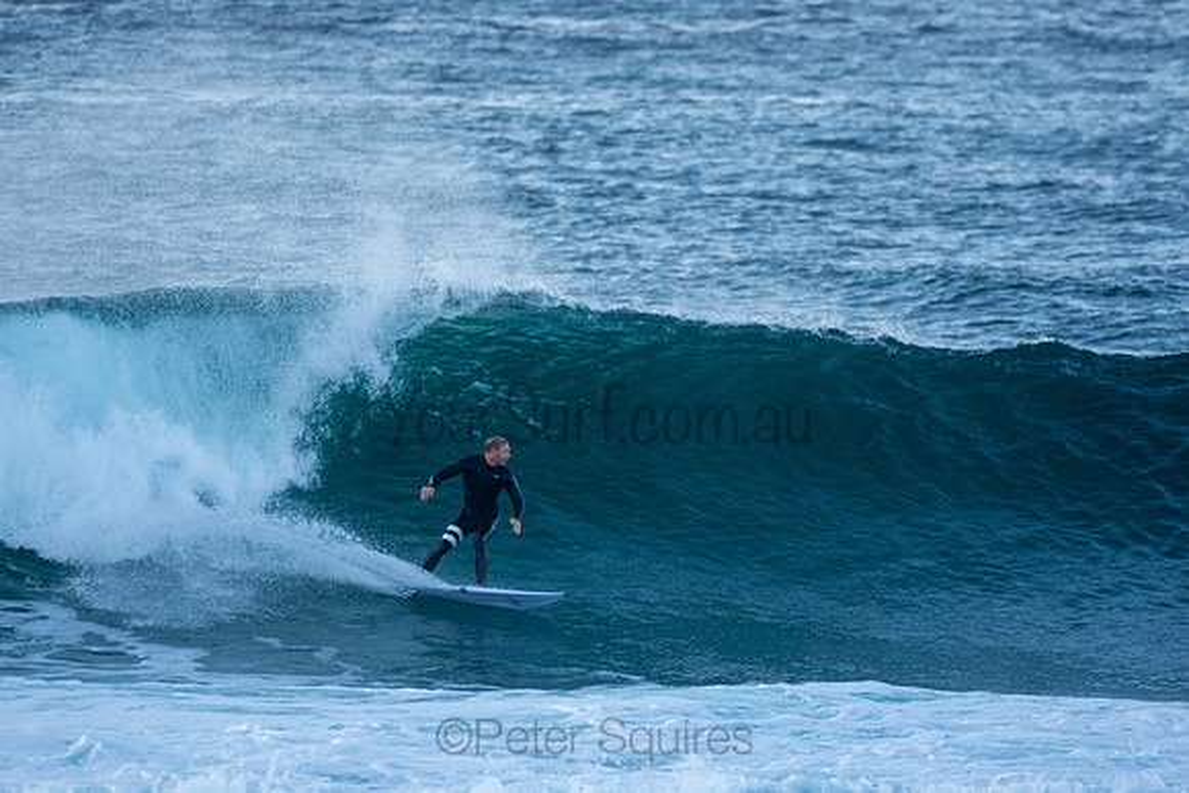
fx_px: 24775
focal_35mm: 750
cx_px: 594
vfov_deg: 1.8
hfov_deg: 2.7
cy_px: 396
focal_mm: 500
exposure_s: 1/400
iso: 500
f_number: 5.6
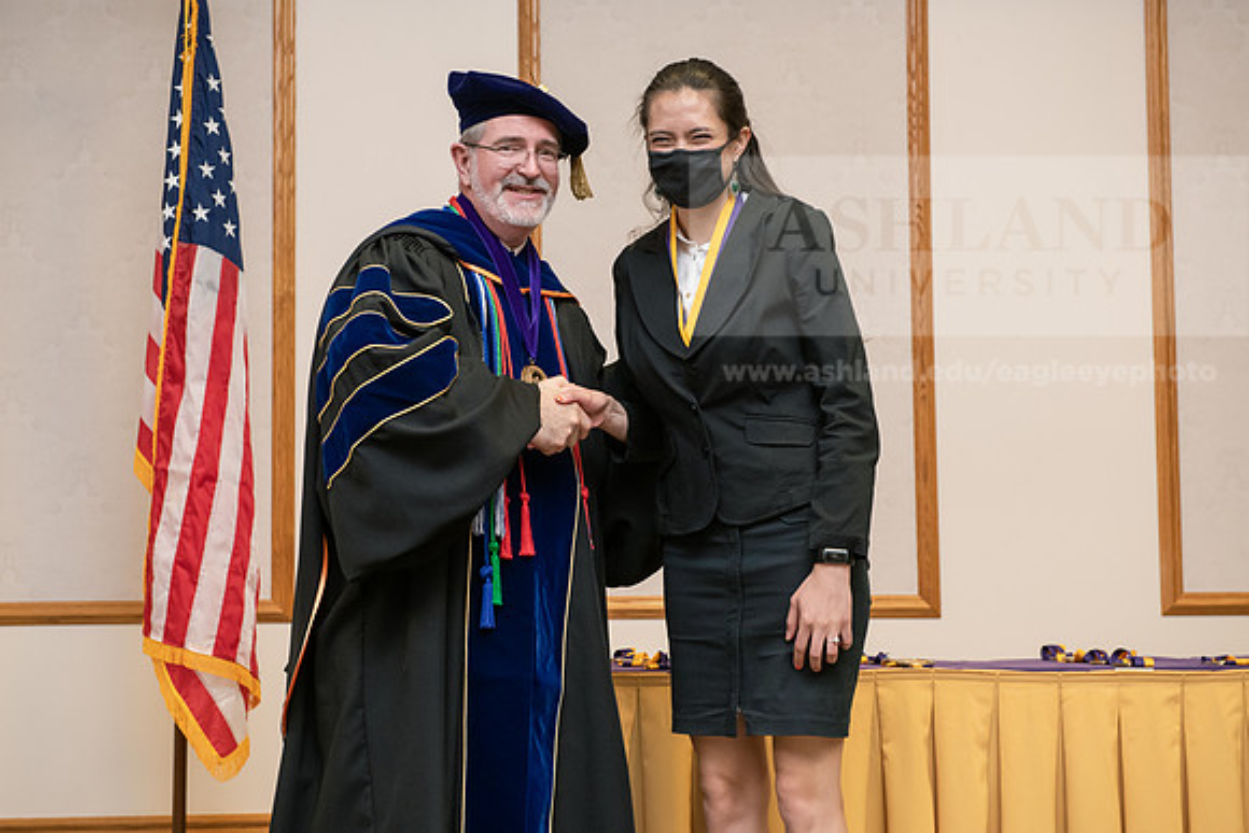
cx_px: 624
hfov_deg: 30.5
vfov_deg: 20.6
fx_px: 2290
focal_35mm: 66
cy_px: 416
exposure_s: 1/200
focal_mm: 66
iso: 2000
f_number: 5.6
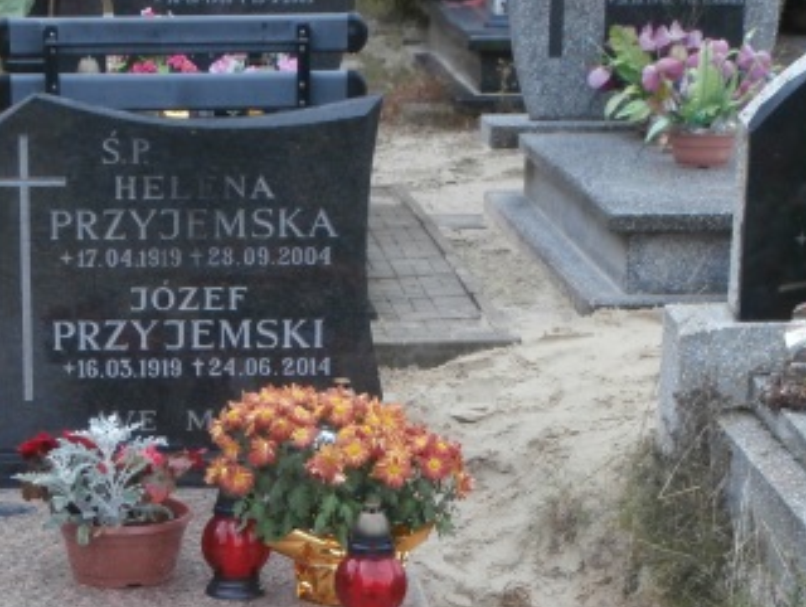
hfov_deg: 17.2
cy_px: 520
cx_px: 239
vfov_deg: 12.9
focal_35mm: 114
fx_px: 2658
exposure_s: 1/50
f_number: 4.5
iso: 200
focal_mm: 10.11
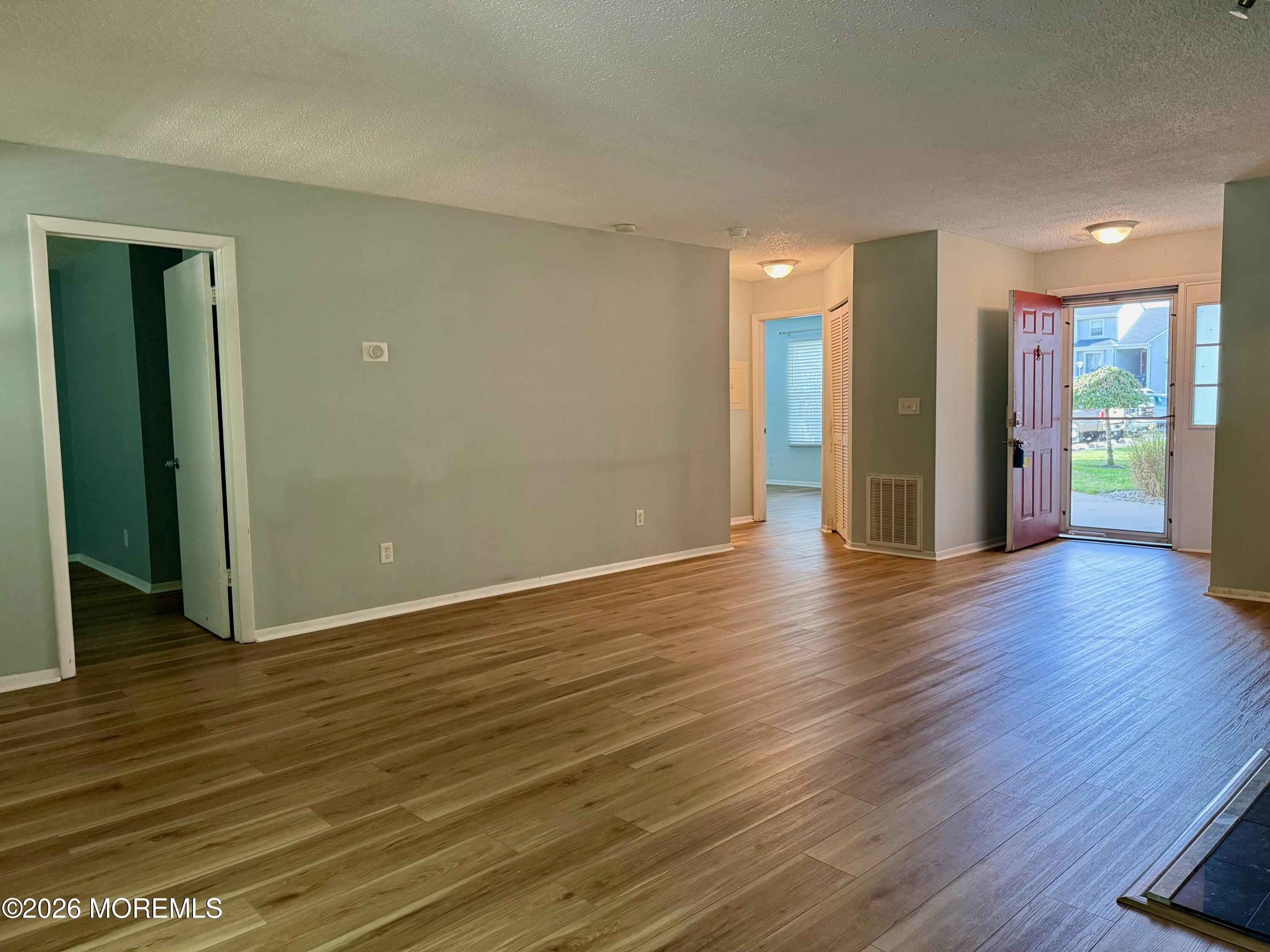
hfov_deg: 71.6
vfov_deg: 56.8
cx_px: 635
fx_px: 881
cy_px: 476
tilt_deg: -4.4
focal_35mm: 24
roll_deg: +1.1
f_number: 1.78
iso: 400
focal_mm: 6.76
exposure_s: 1/120
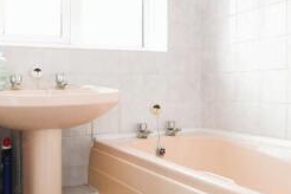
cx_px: 118
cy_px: 83
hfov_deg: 31.3
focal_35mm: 64
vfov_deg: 21.2
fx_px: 517
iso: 320
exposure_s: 1/60
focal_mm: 16
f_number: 8
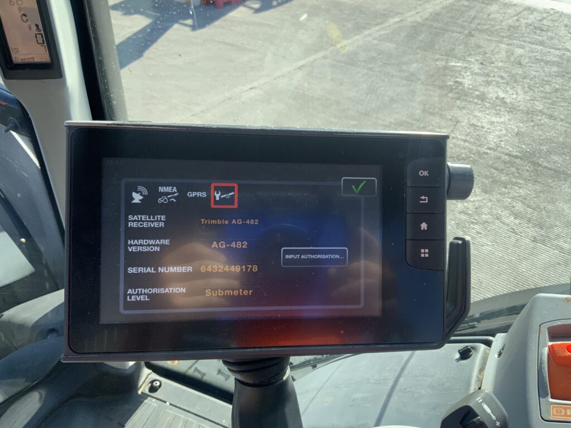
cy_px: 214
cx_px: 286
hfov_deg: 61.7
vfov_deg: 48.2
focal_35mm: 29
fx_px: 478
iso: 16
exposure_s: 1/574
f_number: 1.8
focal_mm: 3
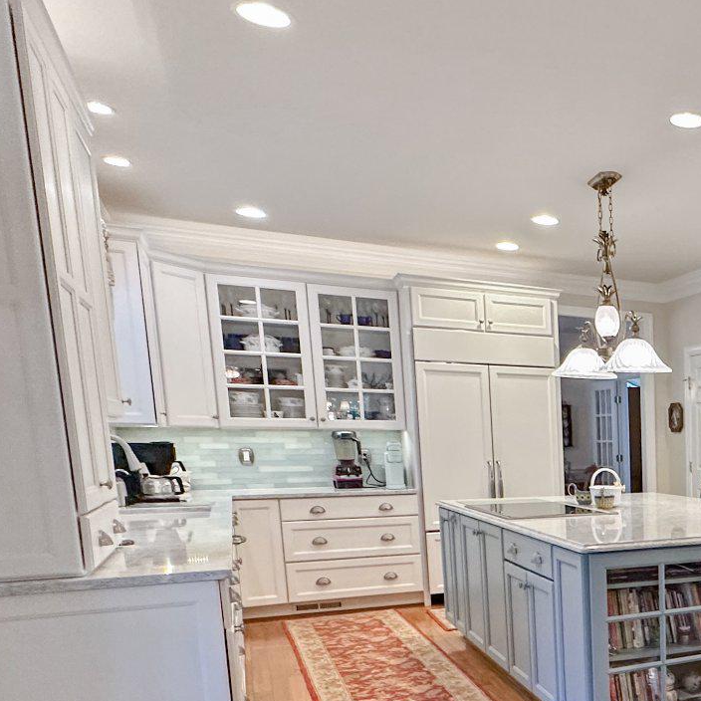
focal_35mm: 36
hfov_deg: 37.8
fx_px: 825
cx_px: 785
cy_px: 565
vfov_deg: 43.8
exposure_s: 1/120
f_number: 2.2
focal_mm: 2.22
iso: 320
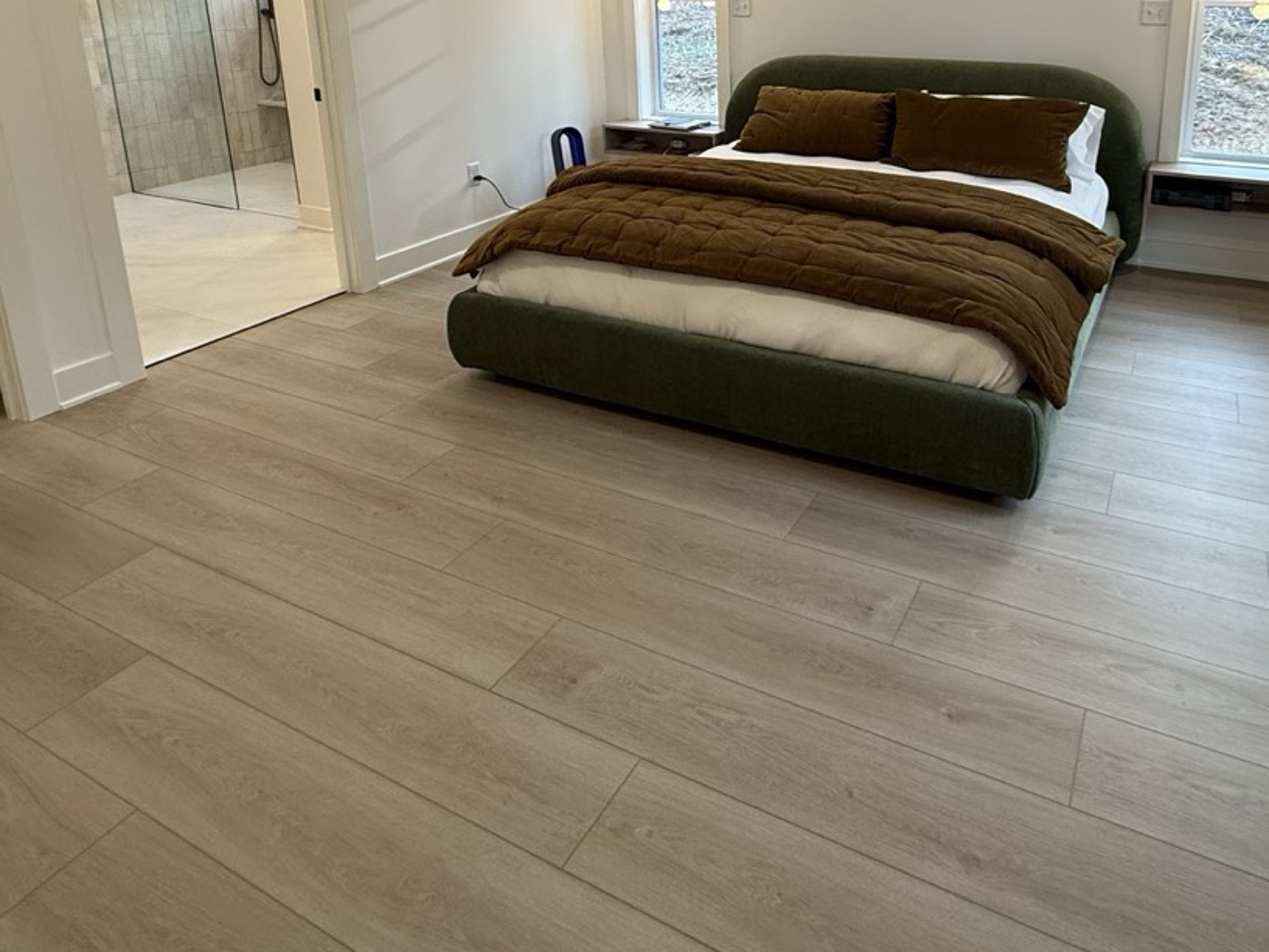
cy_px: 171
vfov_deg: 52.6
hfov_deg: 70.2
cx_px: 806
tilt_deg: -11.4
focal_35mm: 24
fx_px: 880
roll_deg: +0.7
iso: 160
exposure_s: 1/120
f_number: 2.2
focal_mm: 2.22
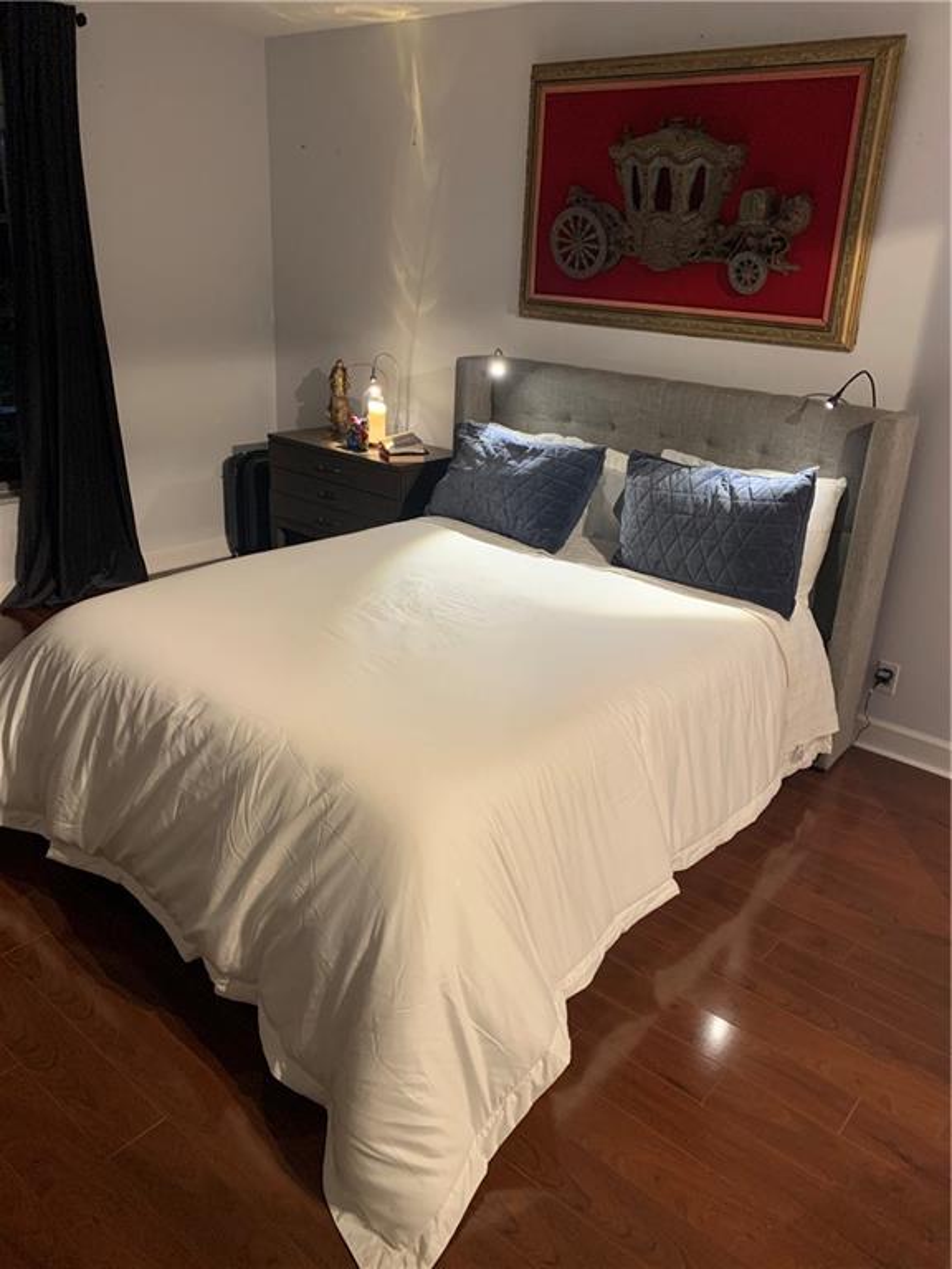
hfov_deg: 53.1
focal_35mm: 26
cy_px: 634
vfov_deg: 67.3
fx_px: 953
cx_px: 476
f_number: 1.8
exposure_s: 1/40
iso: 320
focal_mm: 4.25
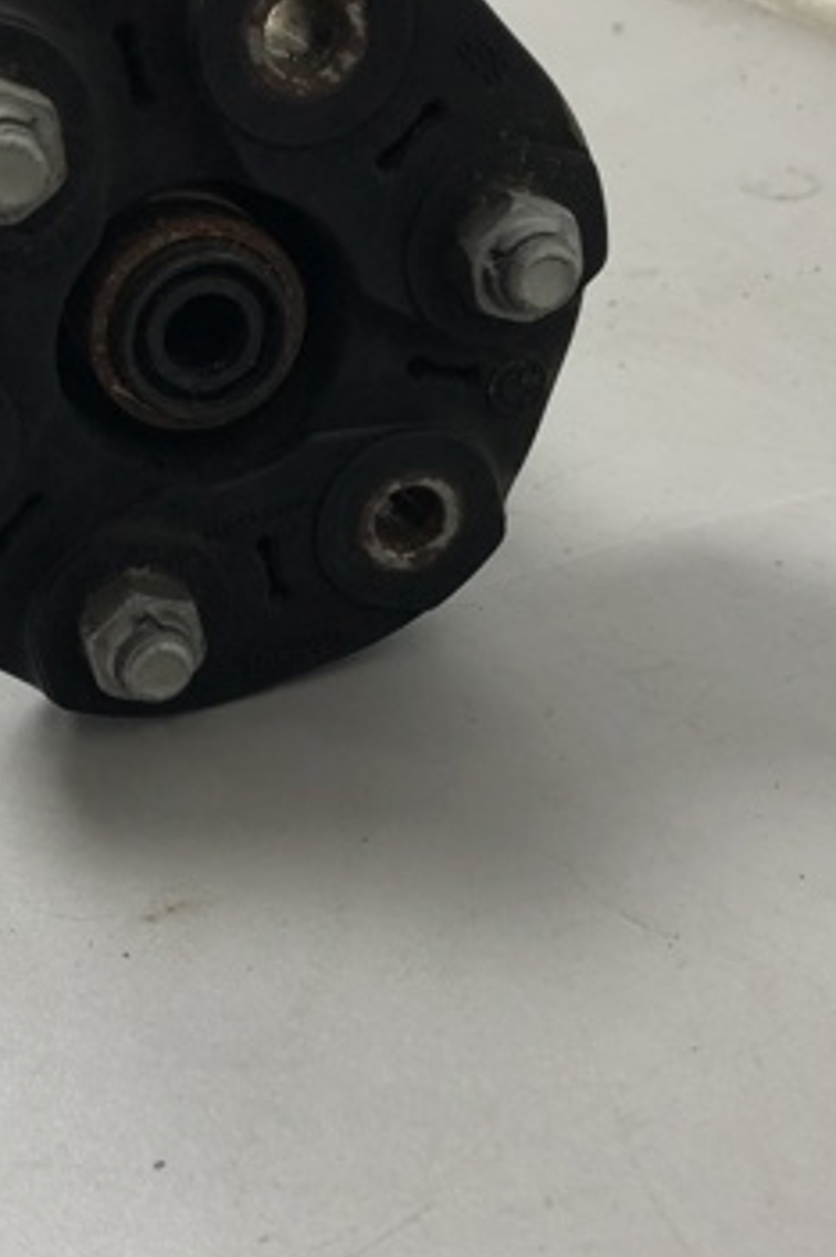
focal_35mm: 53
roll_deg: +7.6
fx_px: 1850
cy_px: 446
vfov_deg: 37.2
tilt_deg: -27.9
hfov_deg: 25.2
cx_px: 225
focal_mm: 4
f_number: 1.8
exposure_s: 1/25
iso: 32
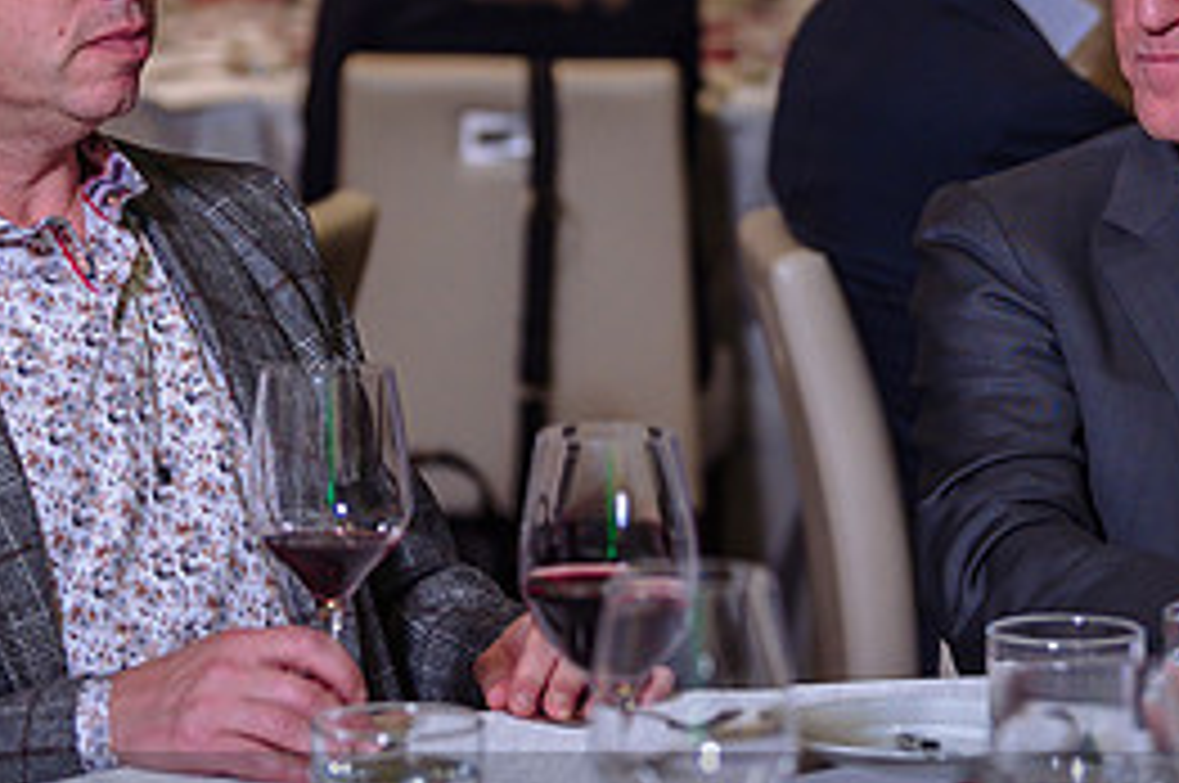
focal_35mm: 197
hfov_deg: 10.4
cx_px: 789
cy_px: 167
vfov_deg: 6.9
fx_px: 6444
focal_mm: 78
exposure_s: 1/160
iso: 1600
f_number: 2.8
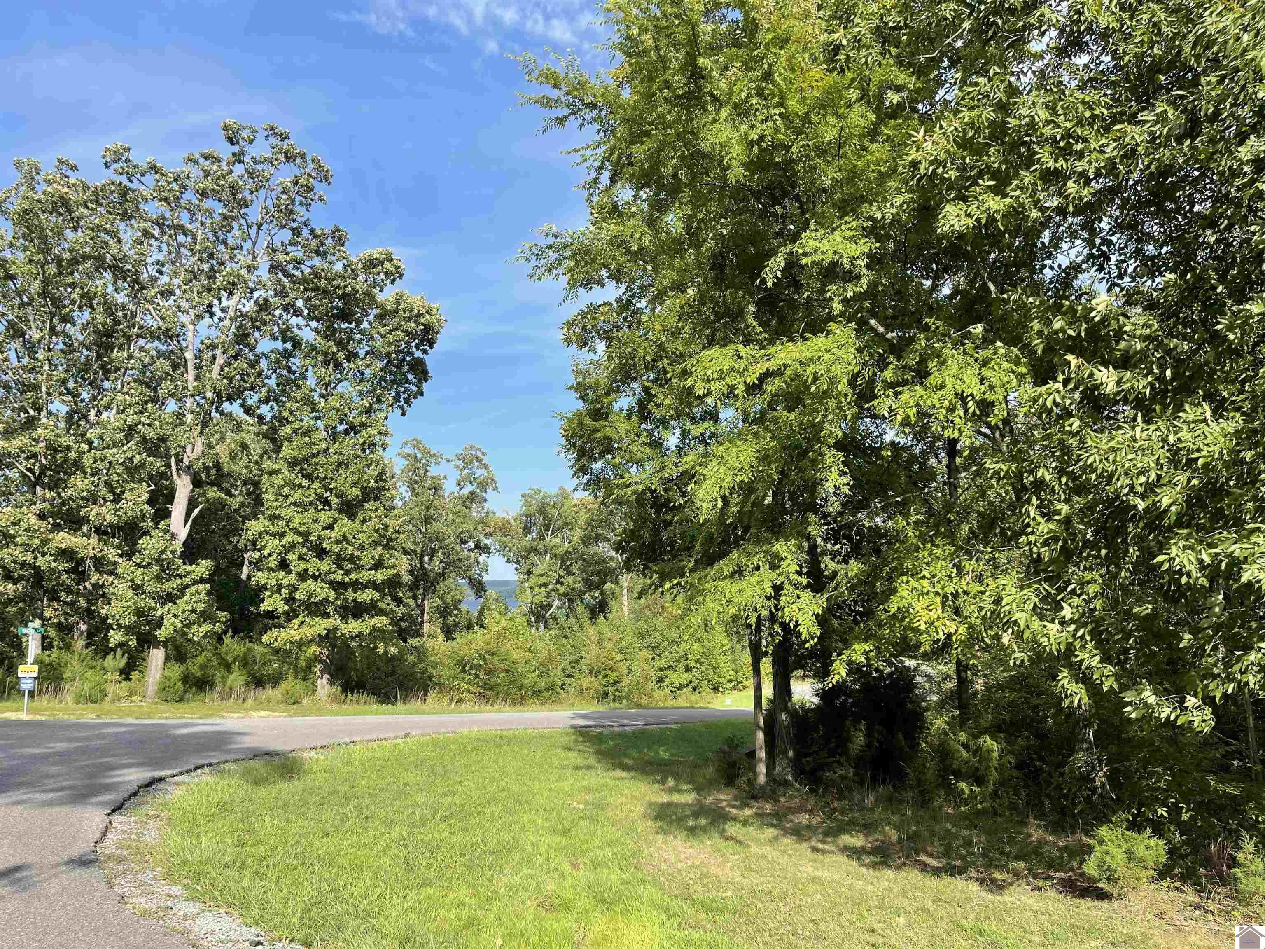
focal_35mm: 26
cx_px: 632
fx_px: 950
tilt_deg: +6.0
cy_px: 474
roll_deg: +1.1
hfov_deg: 67.3
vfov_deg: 53.1
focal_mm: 5.1
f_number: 1.6
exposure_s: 1/1946
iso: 32
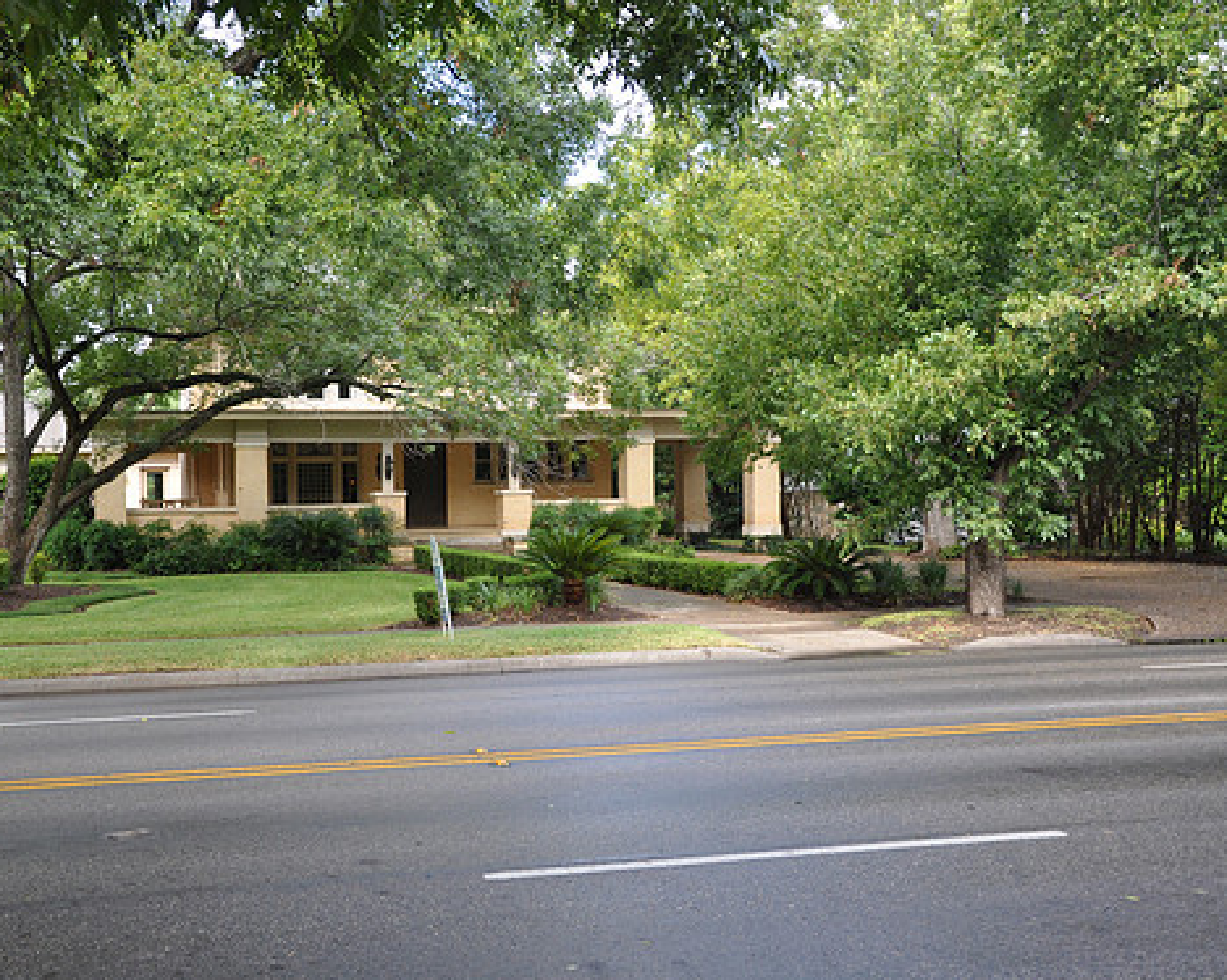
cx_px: 496
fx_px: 1582
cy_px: 497
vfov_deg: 34.4
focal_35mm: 44
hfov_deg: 42.2
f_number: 5
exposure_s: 1/100
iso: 400
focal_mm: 25
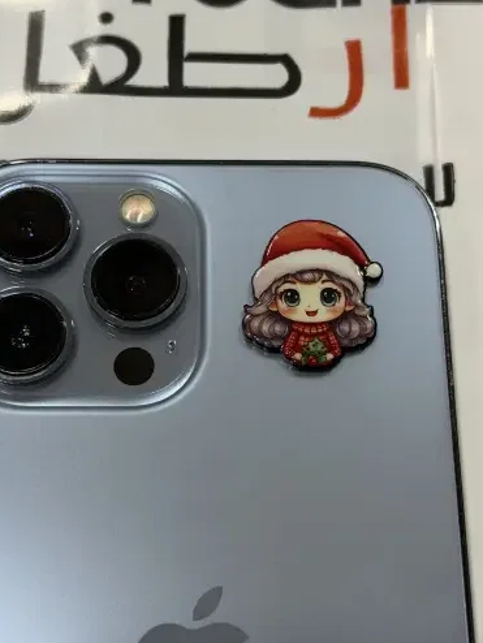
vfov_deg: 28.5
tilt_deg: -66.6
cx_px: 226
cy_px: 269
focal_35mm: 68
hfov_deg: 21.6
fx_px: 1264
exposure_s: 1/100
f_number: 1.78
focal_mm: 6.76
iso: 80
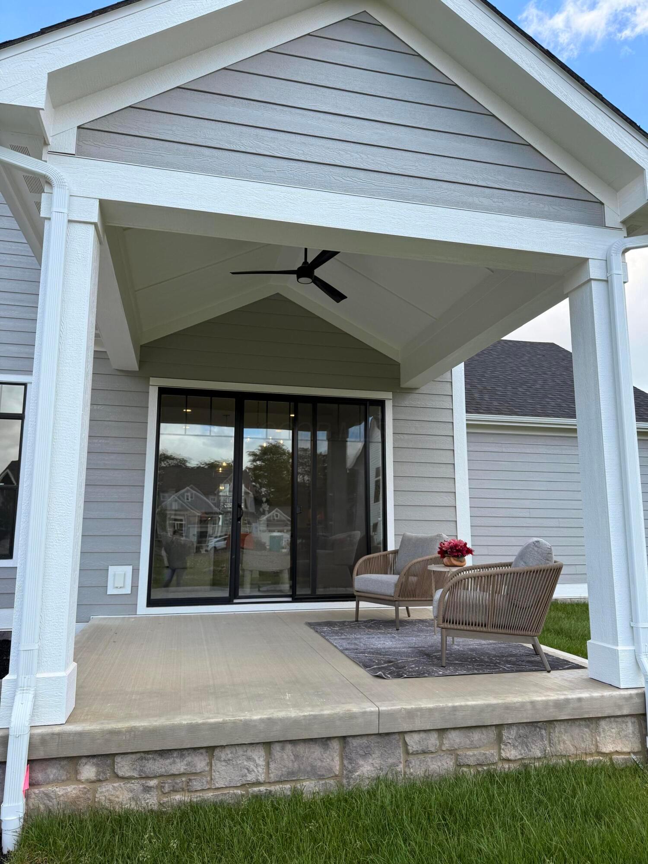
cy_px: 432
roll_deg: -0.1
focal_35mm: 24
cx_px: 324
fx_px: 599
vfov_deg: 71.6
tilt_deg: +9.9
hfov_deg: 56.8
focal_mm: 6.76
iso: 100
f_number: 1.78
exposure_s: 1/2525
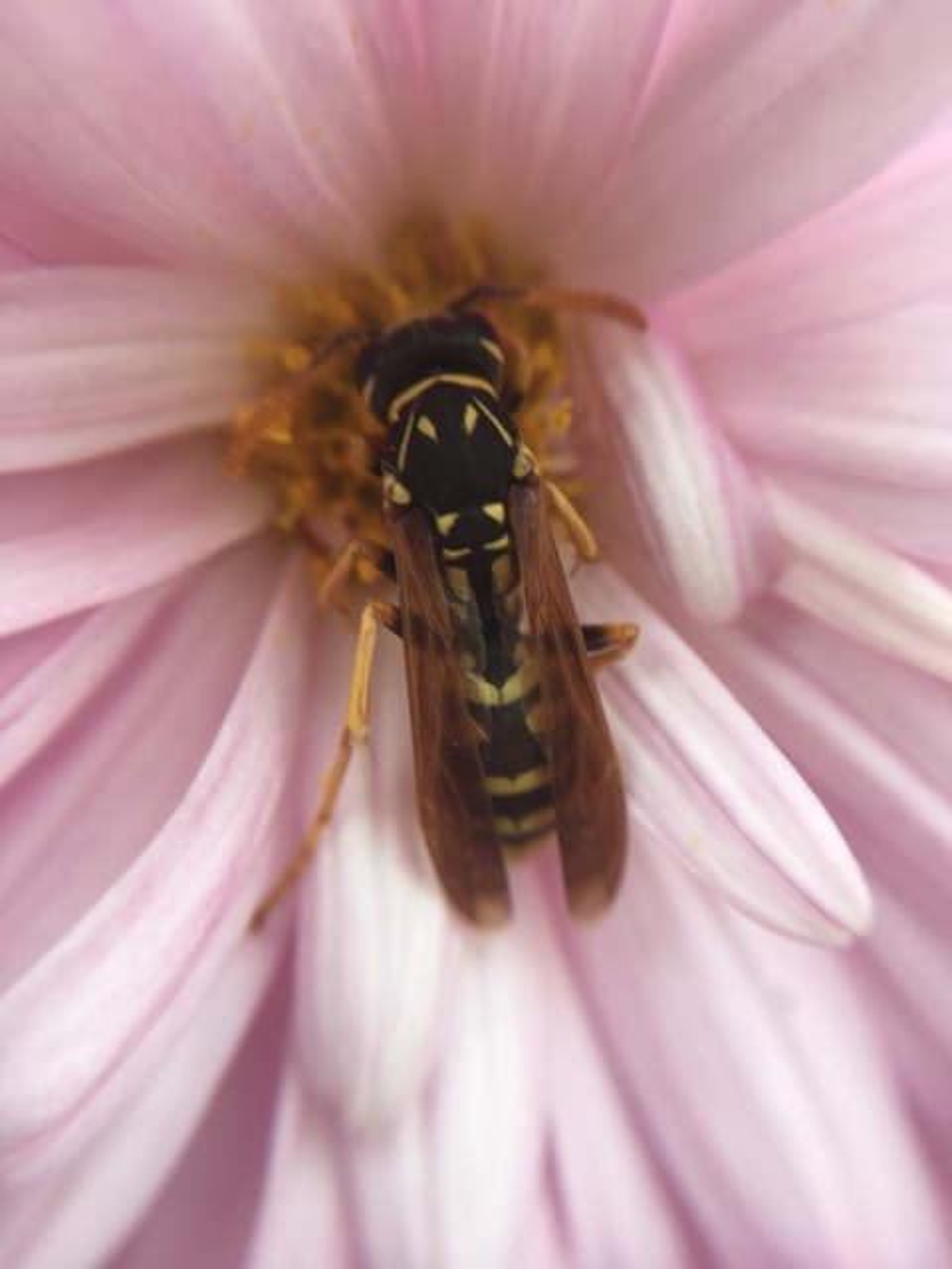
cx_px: 476
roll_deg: -1.7
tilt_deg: -12.5
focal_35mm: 29
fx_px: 1063
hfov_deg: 48.2
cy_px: 634
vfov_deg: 61.7
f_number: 2.2
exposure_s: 1/50
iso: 32
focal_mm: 4.15
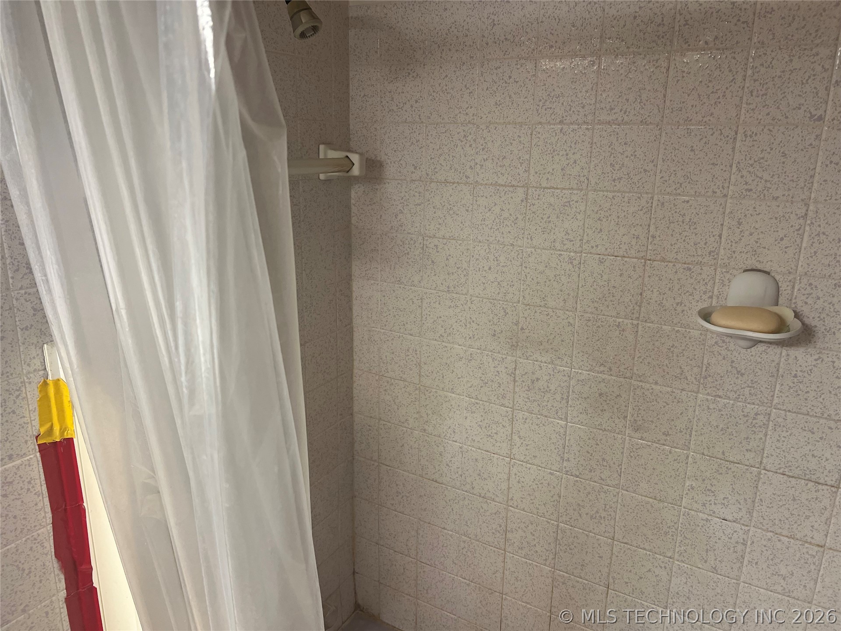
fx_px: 632
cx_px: 420
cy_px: 316
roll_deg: -0.3
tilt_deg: -15.3
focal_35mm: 26
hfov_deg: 67.3
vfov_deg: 53.1
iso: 125
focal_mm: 5.7
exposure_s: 1/120
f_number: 1.5
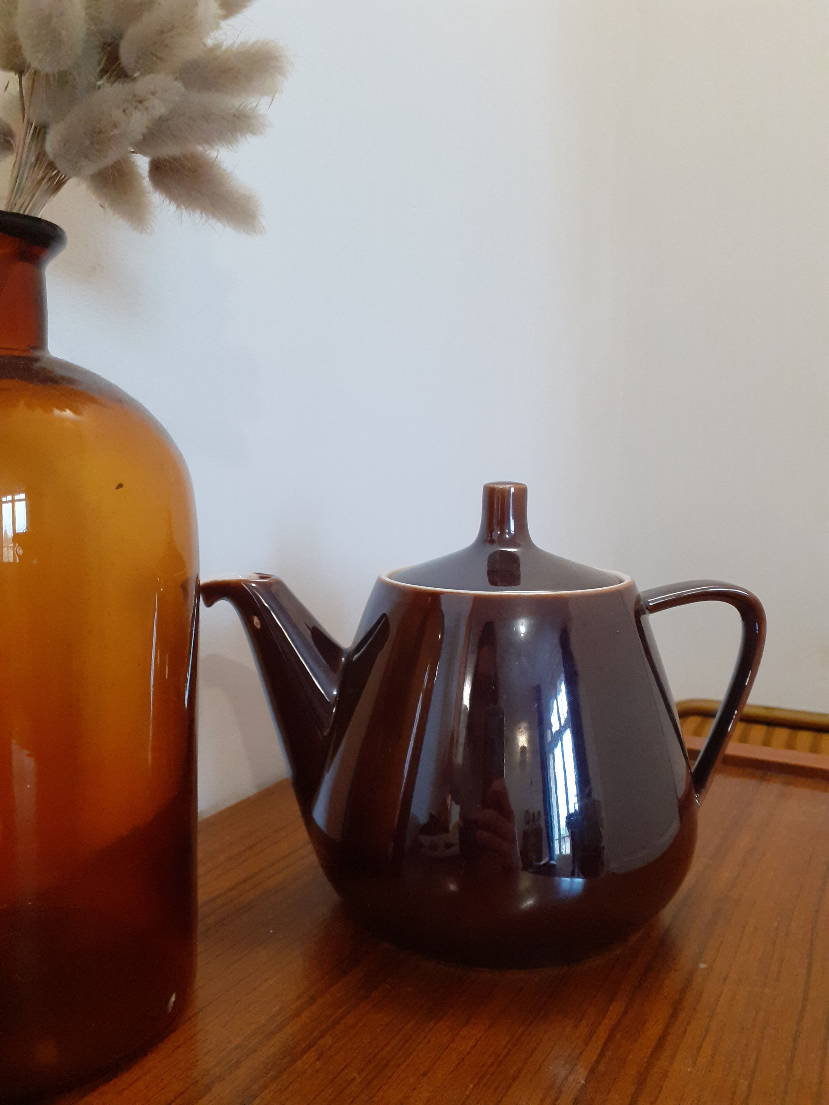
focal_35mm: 27
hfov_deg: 51.4
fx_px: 862
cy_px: 552
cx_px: 414
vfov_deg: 65.3
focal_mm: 3.6
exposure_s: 1/33
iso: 250
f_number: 1.9
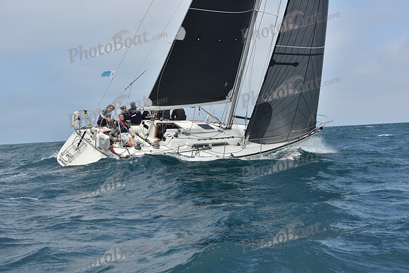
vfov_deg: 19.5
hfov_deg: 28.8
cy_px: 136
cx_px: 204
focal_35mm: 70
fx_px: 795
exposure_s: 1/800
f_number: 9
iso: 250
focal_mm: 70
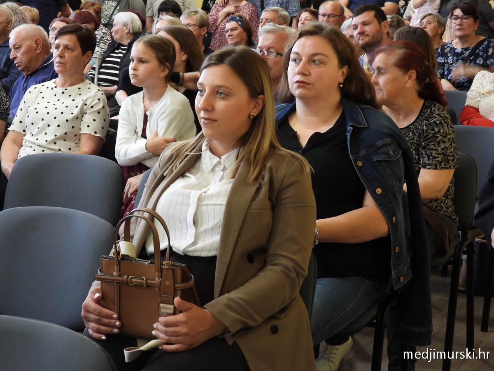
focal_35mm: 80
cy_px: 186
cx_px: 247
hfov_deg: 24.4
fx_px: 1142
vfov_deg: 18.4
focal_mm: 14.4
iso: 400
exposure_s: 1/15
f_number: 3.5
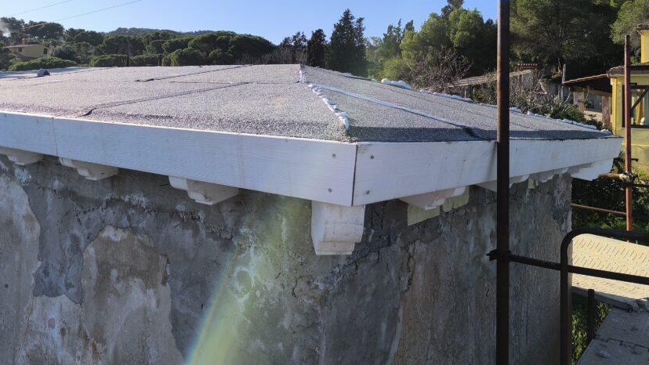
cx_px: 357
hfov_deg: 62.5
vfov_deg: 36.4
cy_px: 70
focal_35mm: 31
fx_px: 534
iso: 50
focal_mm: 6.14
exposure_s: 1/1237
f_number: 1.65
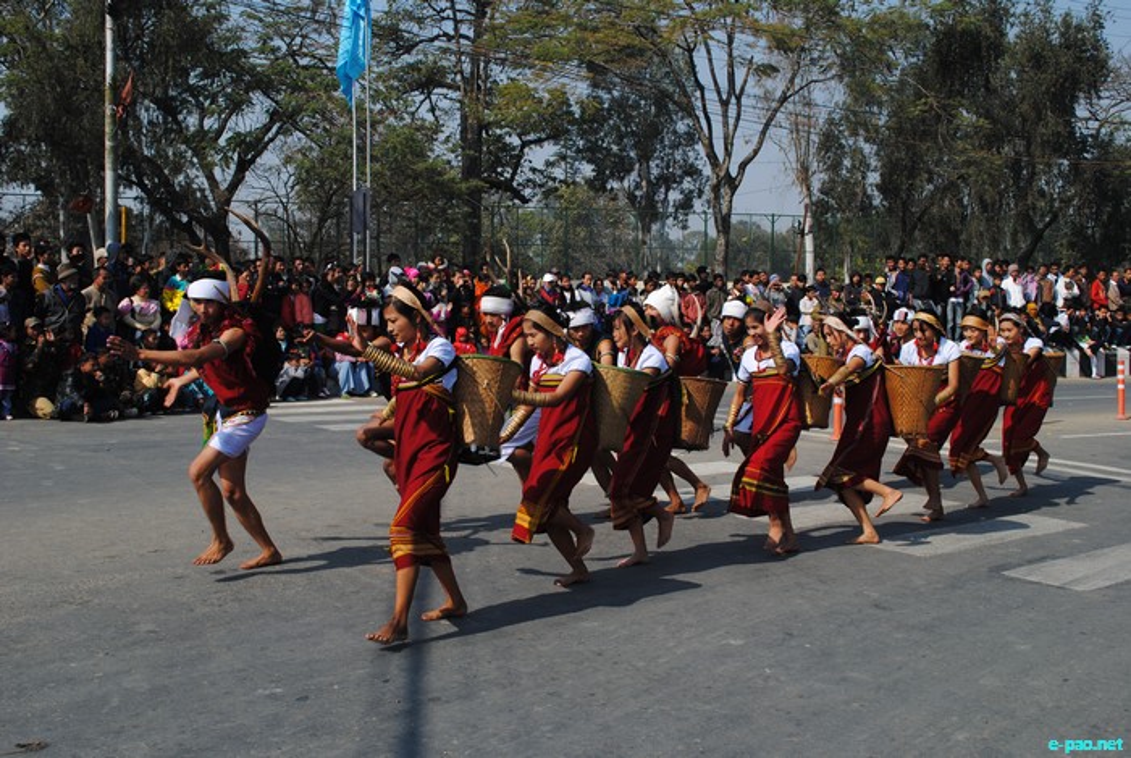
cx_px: 566
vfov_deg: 34.3
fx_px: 1227
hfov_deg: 49.5
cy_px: 379
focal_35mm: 39
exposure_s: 1/200
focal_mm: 26
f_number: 7.1
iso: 100
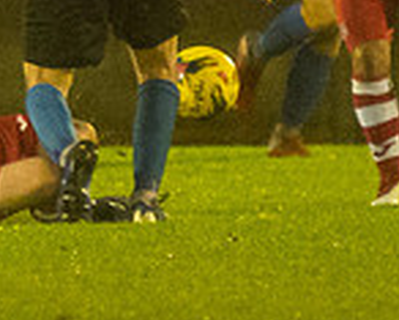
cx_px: -175
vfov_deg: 0.8
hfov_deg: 1.0
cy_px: -157
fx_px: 22499
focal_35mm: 1904
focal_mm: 200
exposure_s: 1/1000
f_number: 2.8
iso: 5000
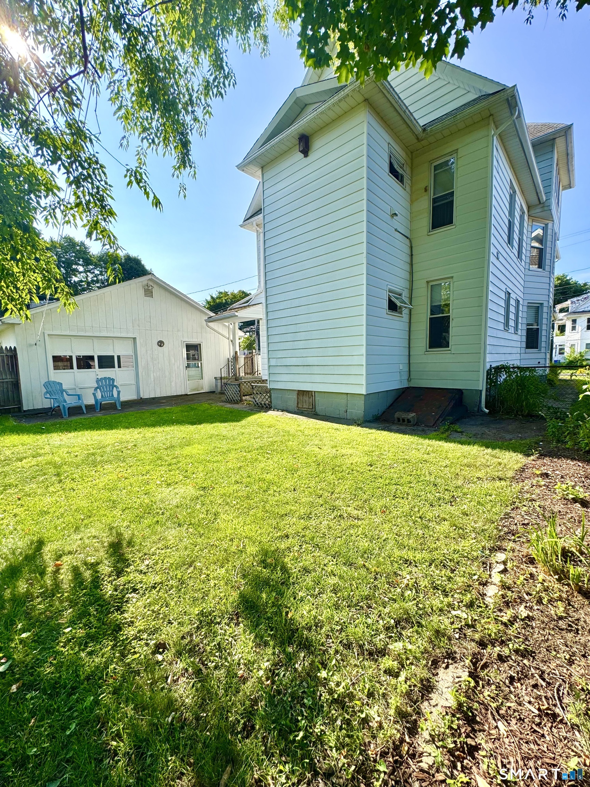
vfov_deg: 102.1
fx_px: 318
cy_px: 394
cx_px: 295
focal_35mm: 14
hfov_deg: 85.7
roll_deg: +1.9
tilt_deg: -6.2
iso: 40
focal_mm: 2.22
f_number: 2.2
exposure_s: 1/636
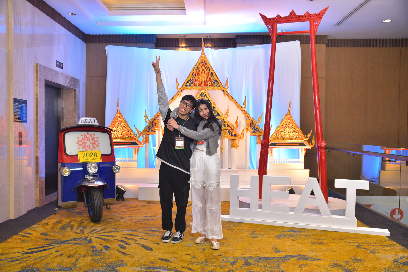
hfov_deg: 61.9
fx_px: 340
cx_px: 204
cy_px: 136
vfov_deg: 43.6
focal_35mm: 30
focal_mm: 30
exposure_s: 1/125
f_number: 5.6
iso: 1600
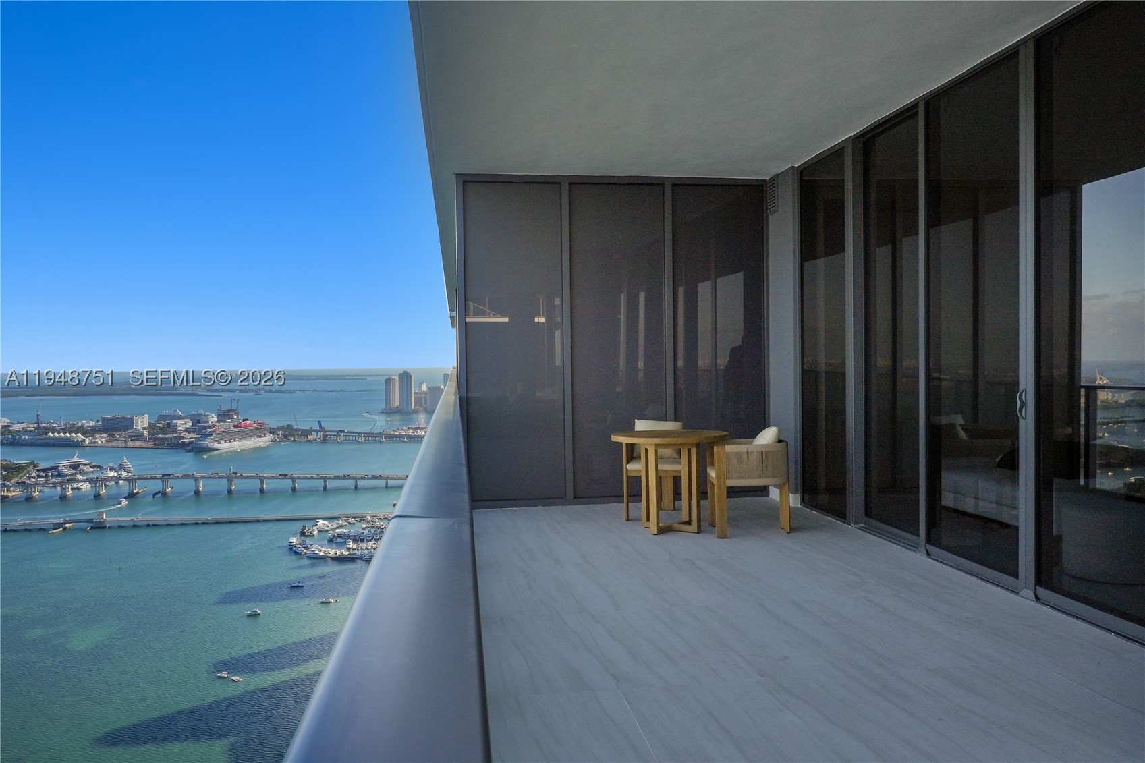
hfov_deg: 61.9
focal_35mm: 30
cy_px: 382
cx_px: 572
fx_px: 954
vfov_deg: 43.6
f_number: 14
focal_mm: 20
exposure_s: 1/400
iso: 320
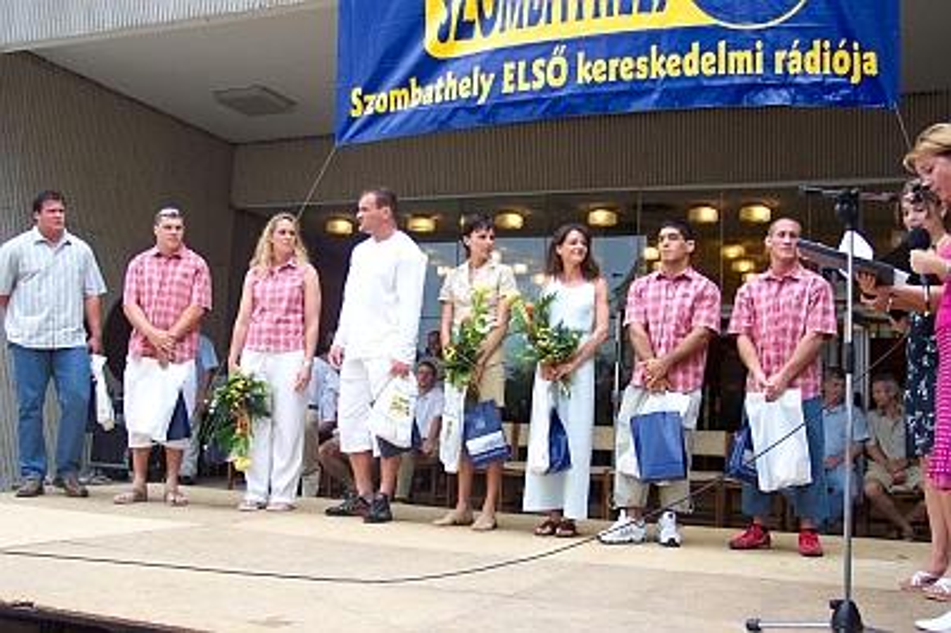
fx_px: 1003
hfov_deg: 50.7
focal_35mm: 38
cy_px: 316
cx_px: 476
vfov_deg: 35.0
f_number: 2.8
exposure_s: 1/180
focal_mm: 8
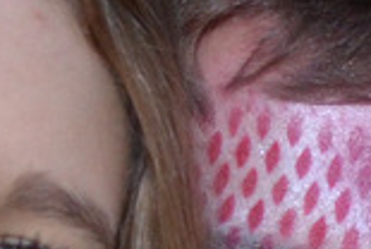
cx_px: 622
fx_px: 2633
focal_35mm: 255
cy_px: 400
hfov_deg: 7.8
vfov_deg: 5.4
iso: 1100
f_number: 4
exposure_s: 1/60
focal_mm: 22
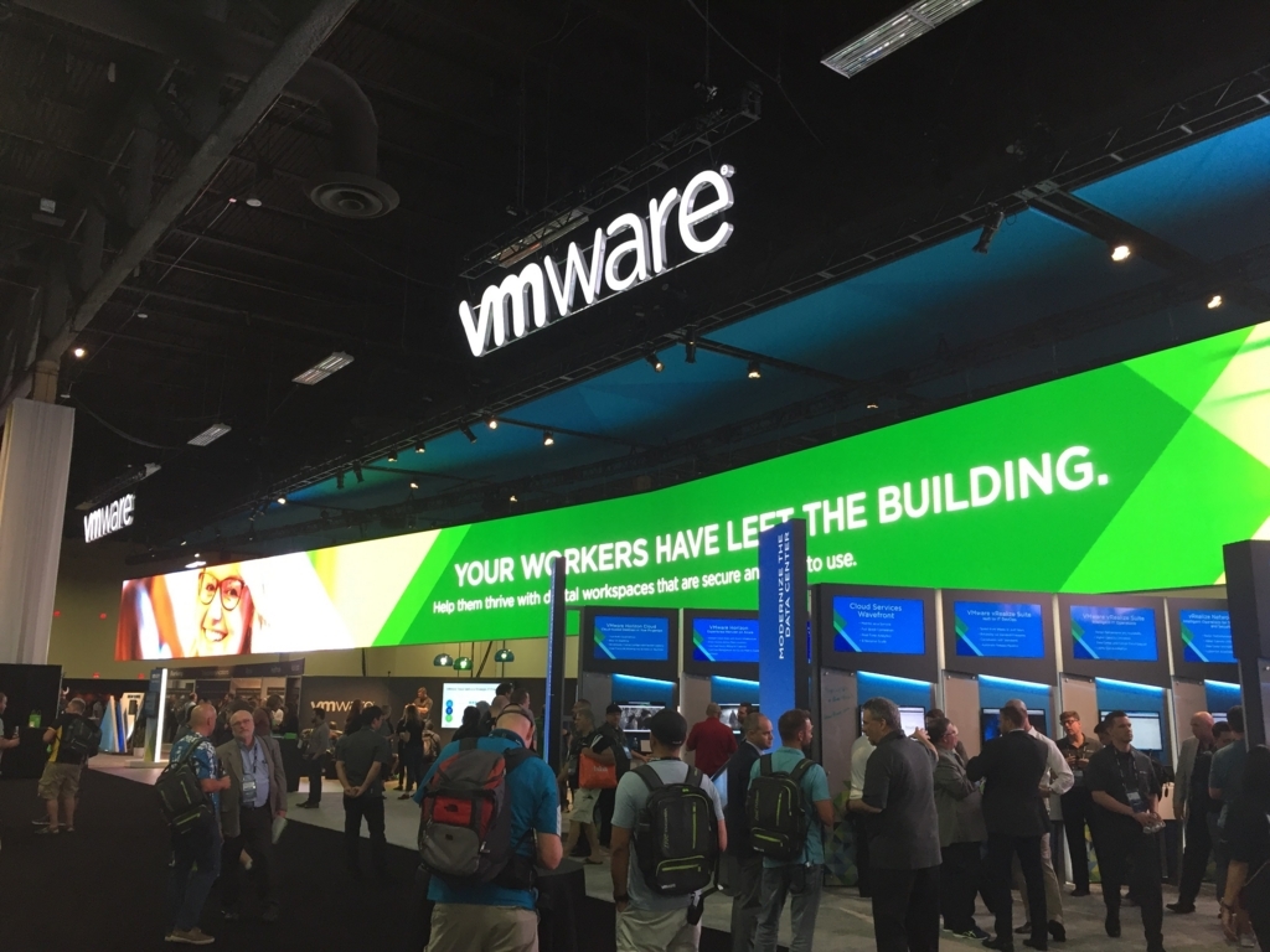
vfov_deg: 48.2
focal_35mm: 29
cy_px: 476
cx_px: 635
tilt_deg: +12.2
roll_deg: +0.0
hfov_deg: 61.7
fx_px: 1064
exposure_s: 1/30
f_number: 2.2
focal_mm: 4.15
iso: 40
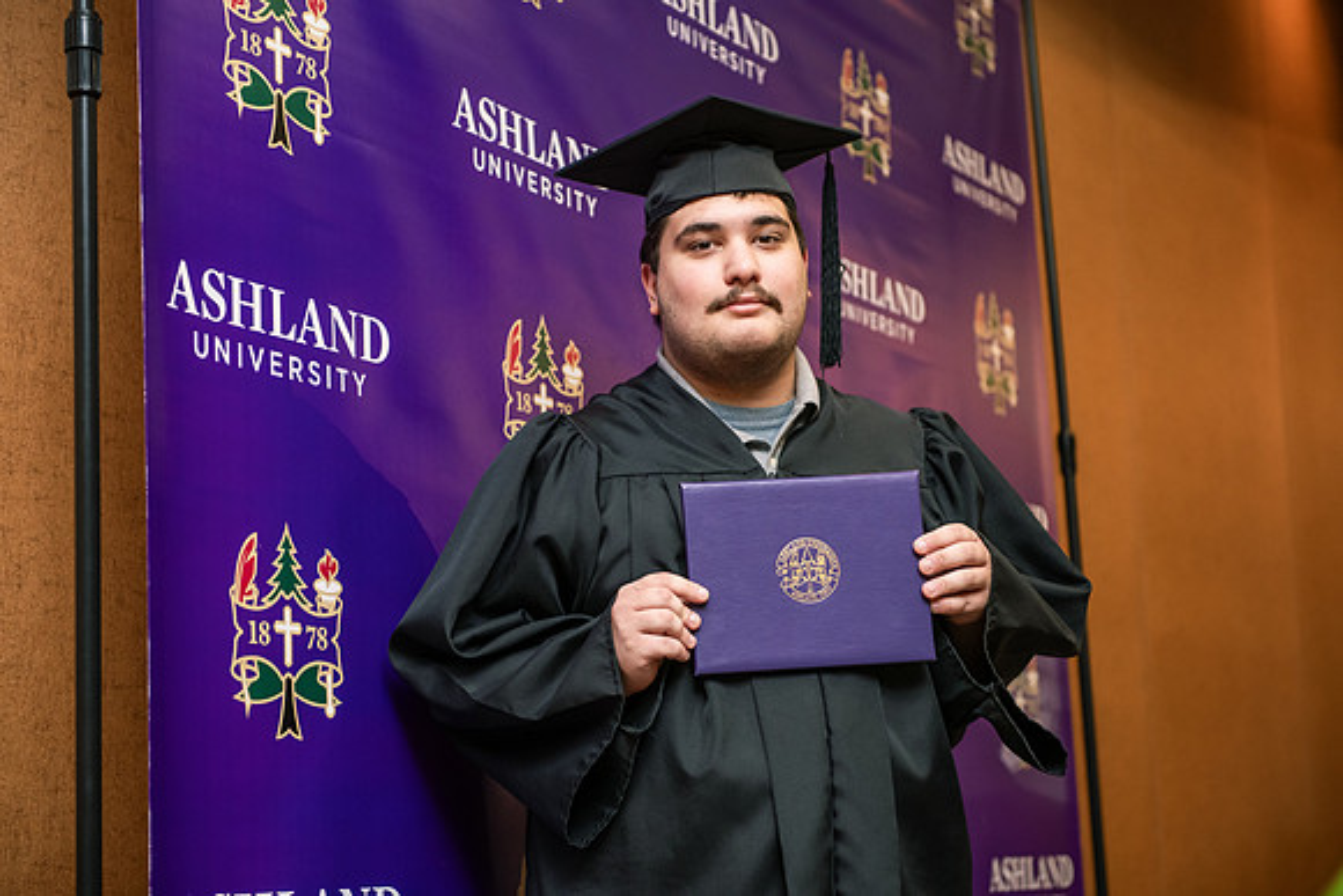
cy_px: 448
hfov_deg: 28.8
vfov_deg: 19.5
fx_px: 2612
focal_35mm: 70
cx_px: 672
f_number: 3.5
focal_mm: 70
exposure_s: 1/200
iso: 1600
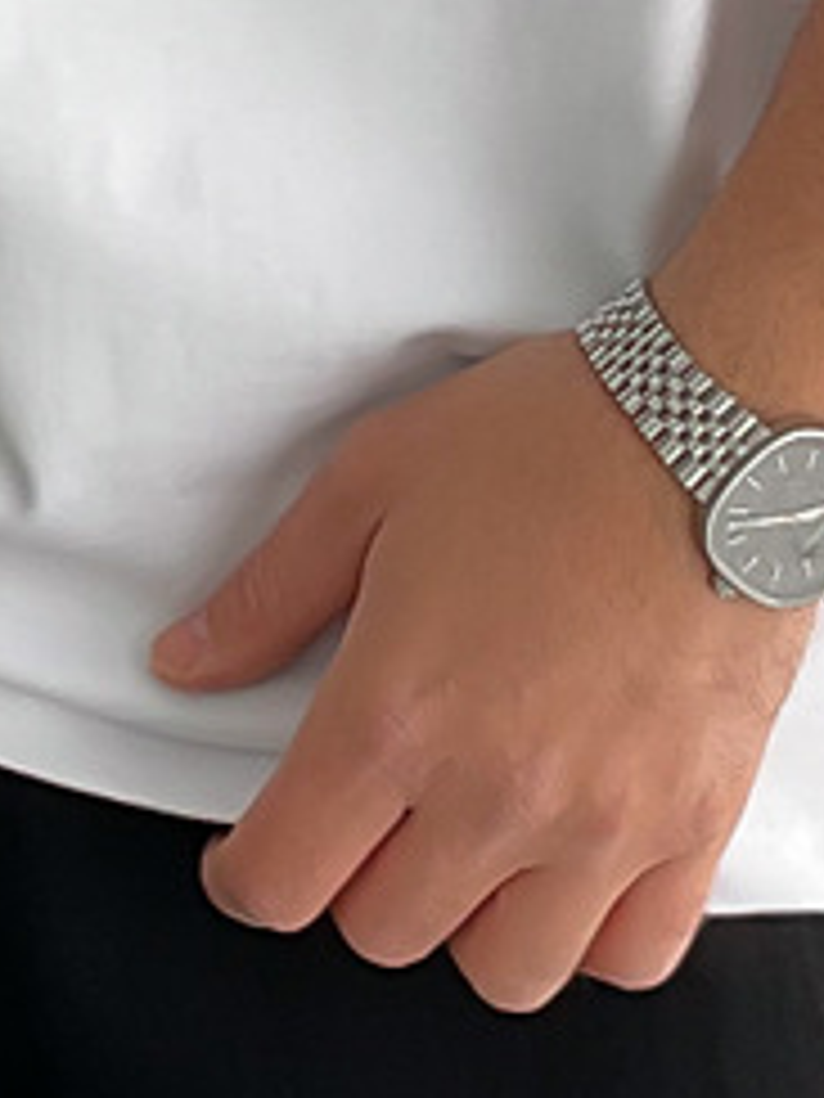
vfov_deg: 10.4
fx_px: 6030
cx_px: 243
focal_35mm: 190
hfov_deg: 7.8
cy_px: 356
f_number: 1.8
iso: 16
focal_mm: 3
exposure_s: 1/130
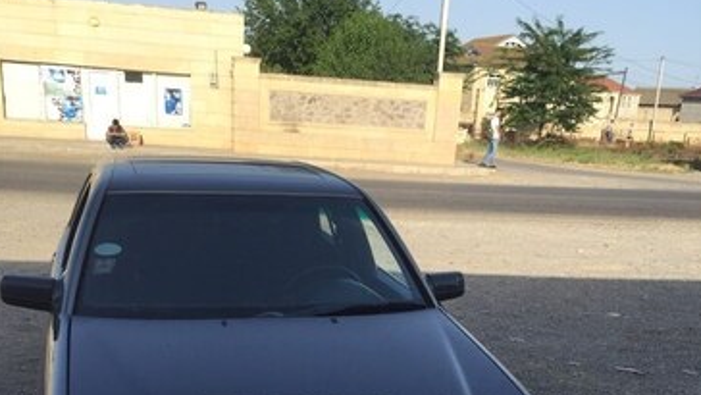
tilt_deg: -21.8
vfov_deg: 25.9
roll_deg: -3.3
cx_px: 349
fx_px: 800
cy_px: 420
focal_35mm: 43
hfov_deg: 47.3
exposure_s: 1/1199
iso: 32
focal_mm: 4.15
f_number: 2.2
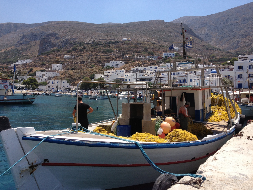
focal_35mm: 35
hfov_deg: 52.6
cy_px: 95
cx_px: 126
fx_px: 256
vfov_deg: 40.7
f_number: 2.4
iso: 50
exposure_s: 1/2123
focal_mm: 4.28
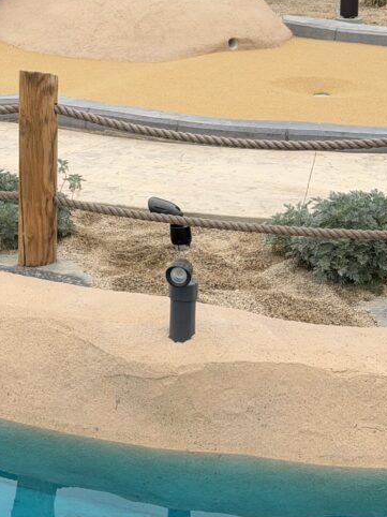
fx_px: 1522
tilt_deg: -9.3
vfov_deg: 18.9
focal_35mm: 102
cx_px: 49
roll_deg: -0.4
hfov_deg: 14.4
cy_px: 28
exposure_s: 1/1980
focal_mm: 6.76
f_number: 1.78
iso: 64
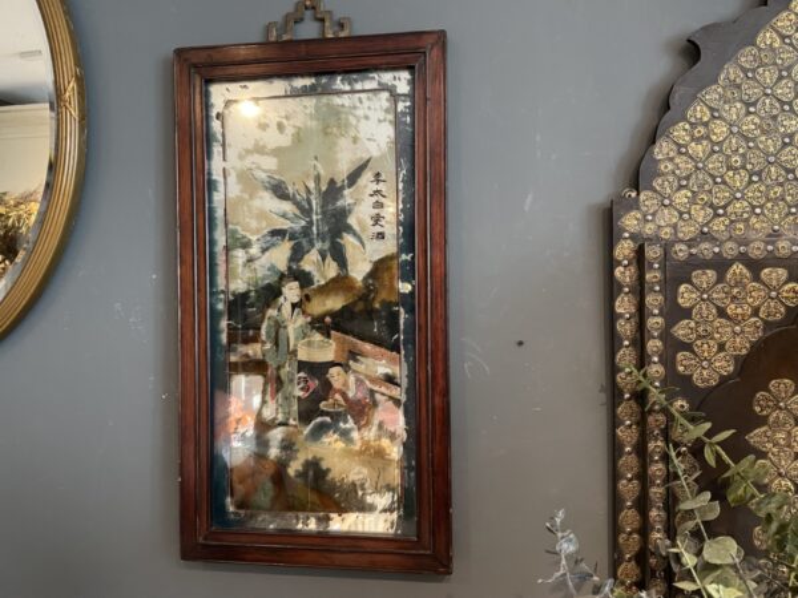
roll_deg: +2.0
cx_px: 399
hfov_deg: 67.3
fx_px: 599
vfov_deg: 53.1
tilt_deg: -0.7
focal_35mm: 26
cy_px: 299
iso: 400
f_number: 1.6
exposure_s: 1/33
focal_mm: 4.2
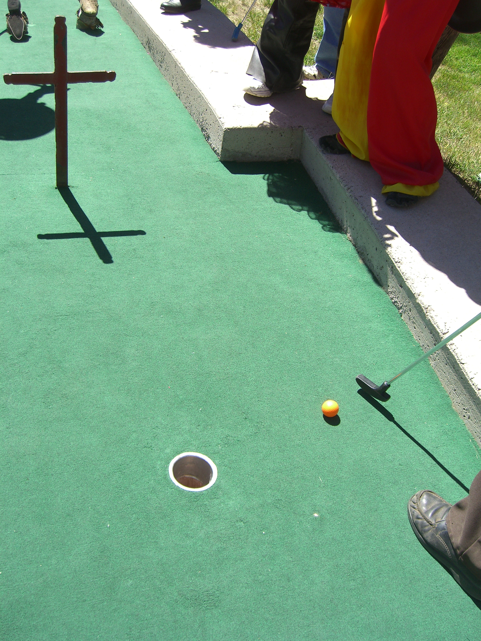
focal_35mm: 38
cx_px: 240
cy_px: 320
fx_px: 704
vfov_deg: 49.0
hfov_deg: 37.7
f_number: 2.8
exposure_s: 1/640
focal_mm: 7.9
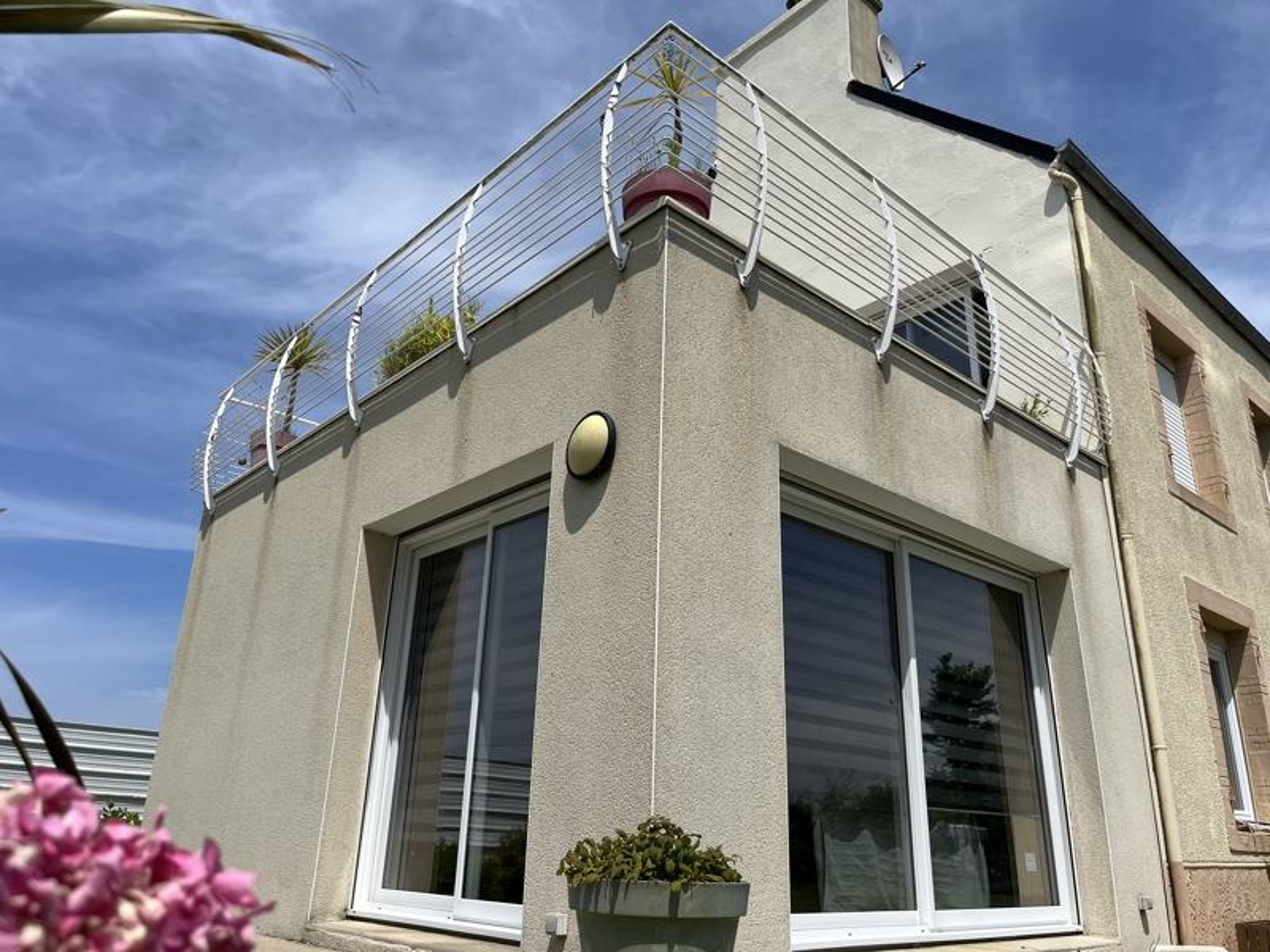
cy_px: 476
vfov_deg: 53.1
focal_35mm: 26
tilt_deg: +20.8
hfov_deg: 67.3
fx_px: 954
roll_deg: -1.3
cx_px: 635
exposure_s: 1/5848
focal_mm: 5.1
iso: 50
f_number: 1.6
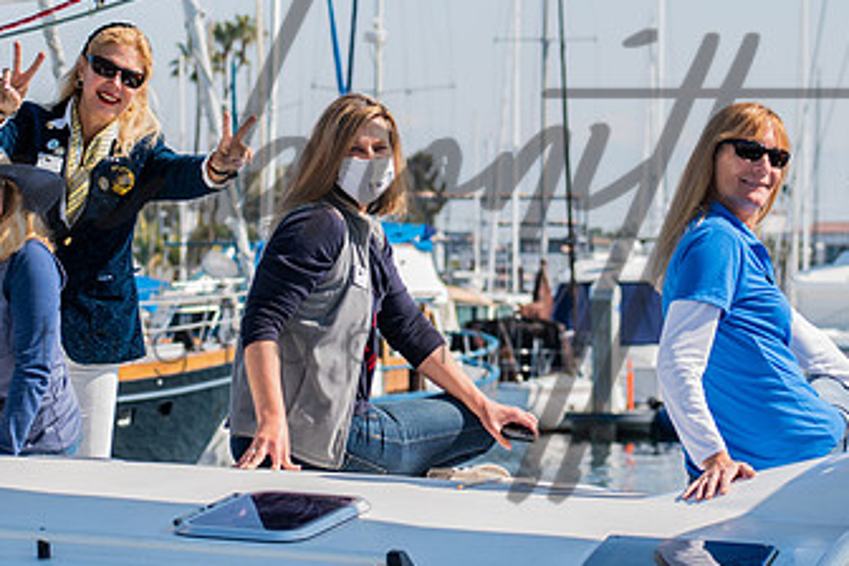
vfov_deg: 6.6
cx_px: 397
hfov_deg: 9.9
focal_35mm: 207
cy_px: 153
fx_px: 4881
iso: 100
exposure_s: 1/400
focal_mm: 80
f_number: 5.6
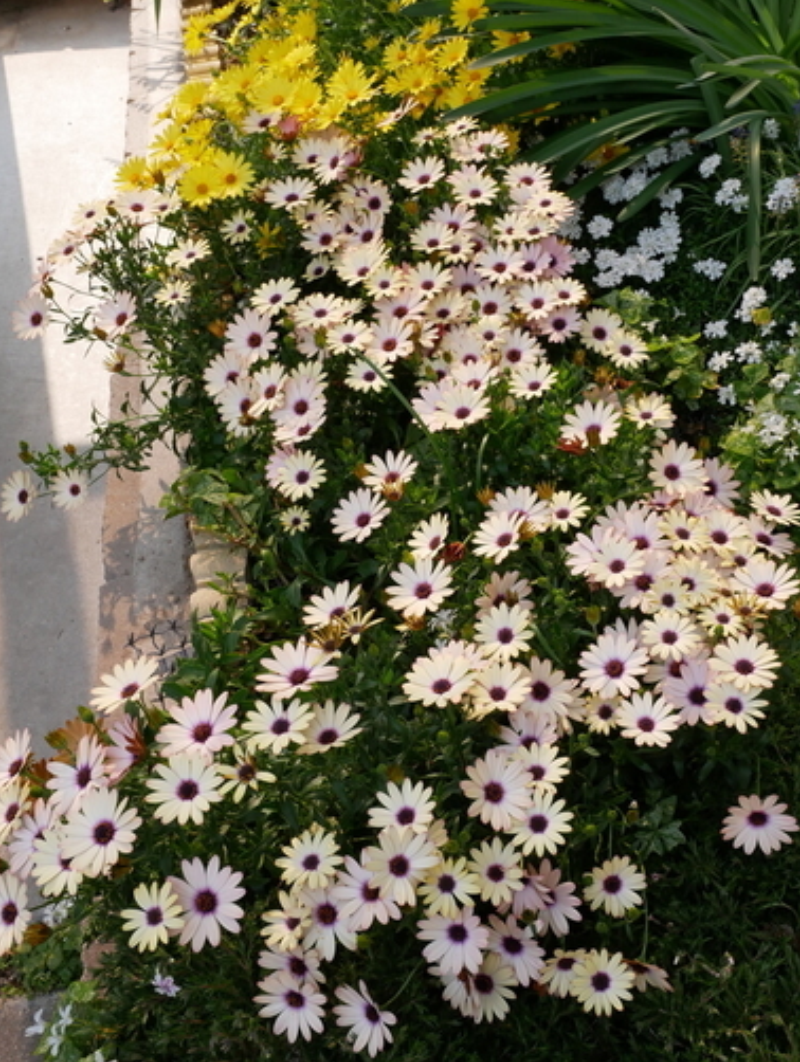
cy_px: 499
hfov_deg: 33.7
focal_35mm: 43
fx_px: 1322
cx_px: 437
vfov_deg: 43.8
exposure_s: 1/500
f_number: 8
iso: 800
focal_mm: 18
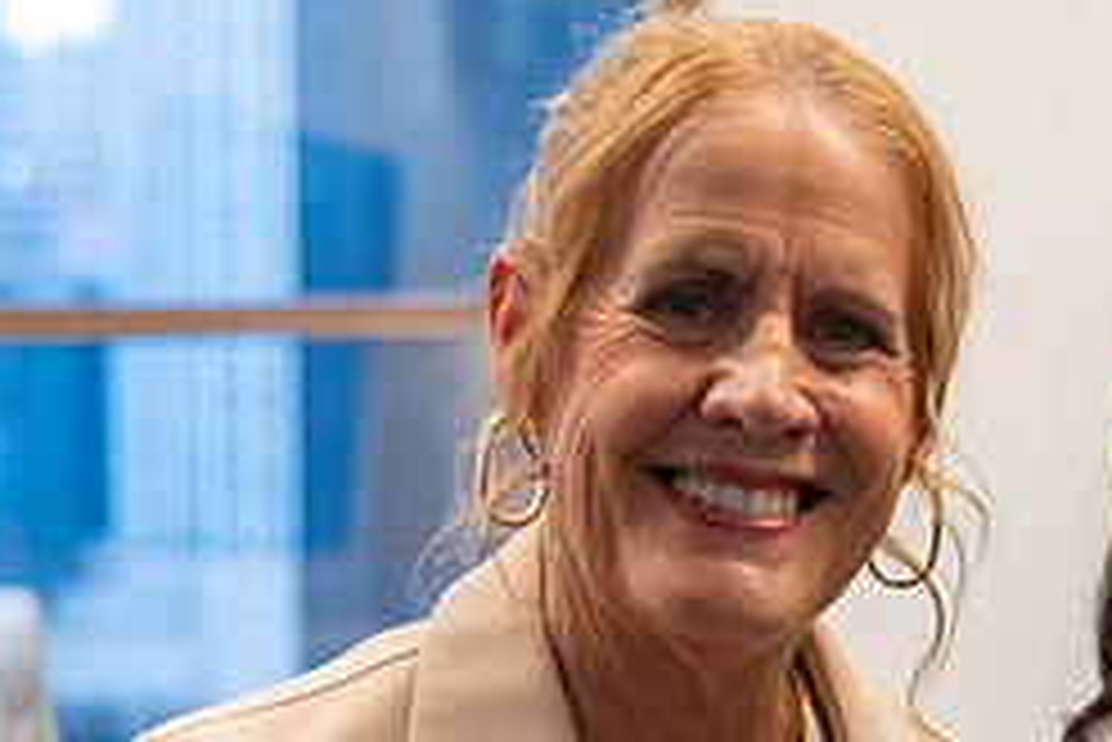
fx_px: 3770
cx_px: 1040
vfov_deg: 11.2
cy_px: 711
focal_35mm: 122
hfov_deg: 16.5
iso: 1600
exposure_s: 1/125
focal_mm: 52
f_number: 4
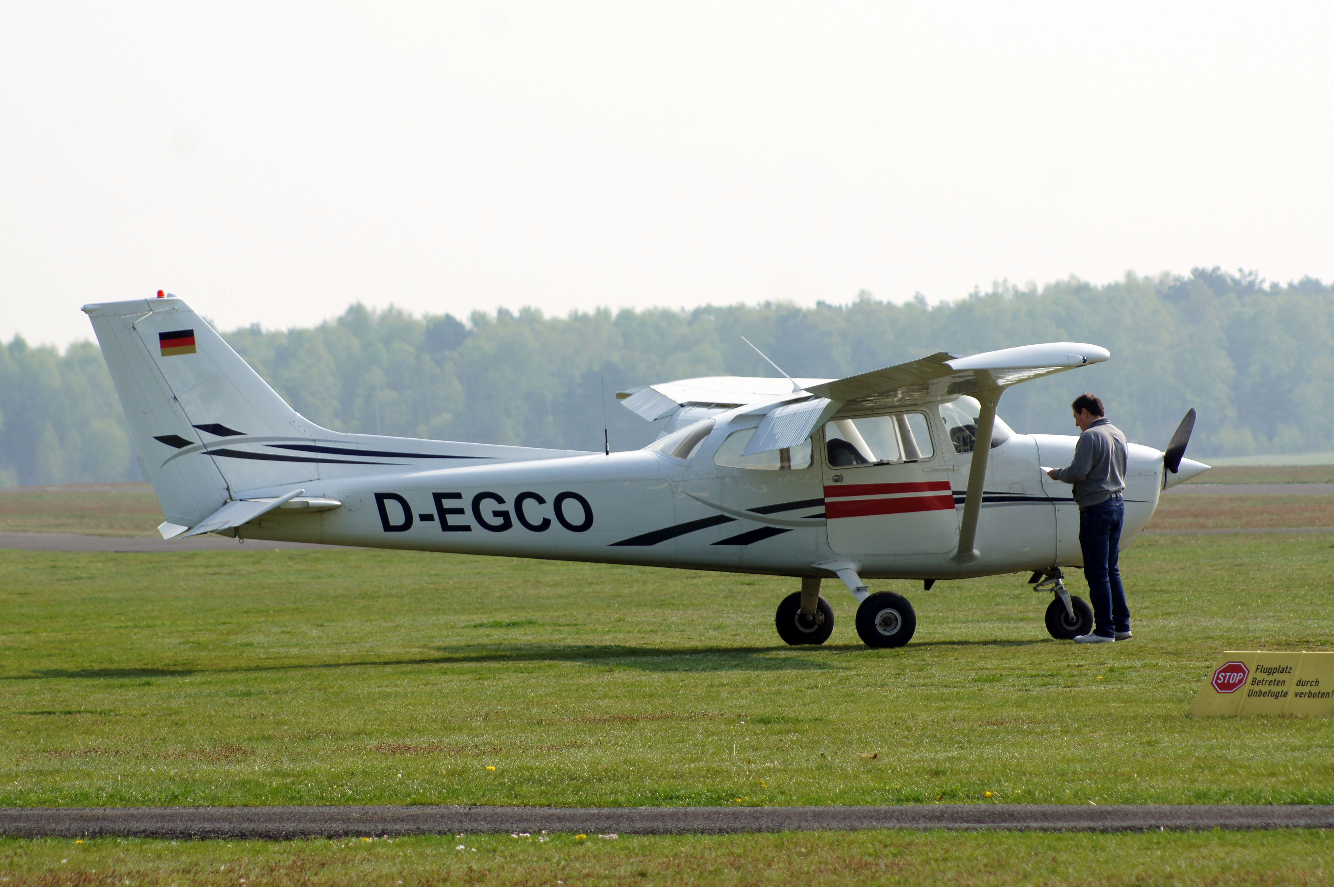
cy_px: 444
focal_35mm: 240
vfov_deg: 5.7
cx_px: 667
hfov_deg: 8.6
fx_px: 8884
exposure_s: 1/640
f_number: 5.6
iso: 160
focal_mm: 160
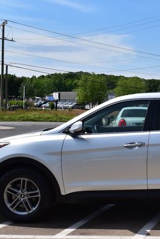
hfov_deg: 20.8
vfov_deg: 31.4
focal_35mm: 64
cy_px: 120
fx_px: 427
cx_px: 147
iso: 220
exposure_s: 1/500
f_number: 11
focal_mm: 26
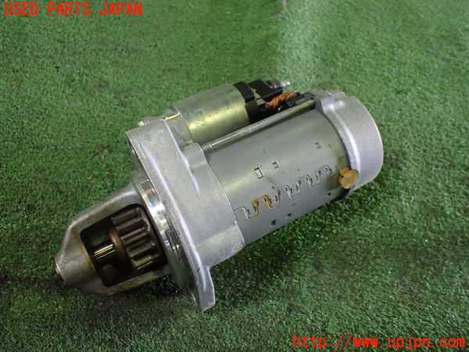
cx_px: 234
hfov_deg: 60.0
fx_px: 406
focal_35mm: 30
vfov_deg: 46.8
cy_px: 176
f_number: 2.3
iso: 800
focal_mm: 5.4
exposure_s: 1/80
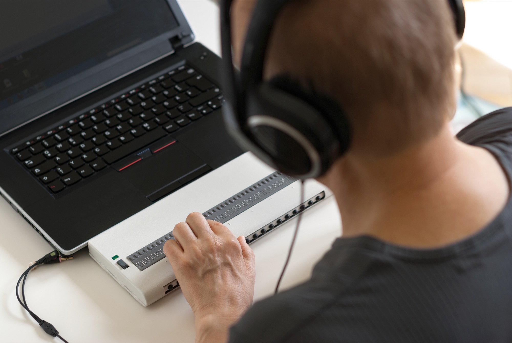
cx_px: 256
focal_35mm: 75
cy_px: 172
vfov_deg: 18.2
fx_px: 1068
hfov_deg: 27.0
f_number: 2.8
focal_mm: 50
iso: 100
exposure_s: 1/60
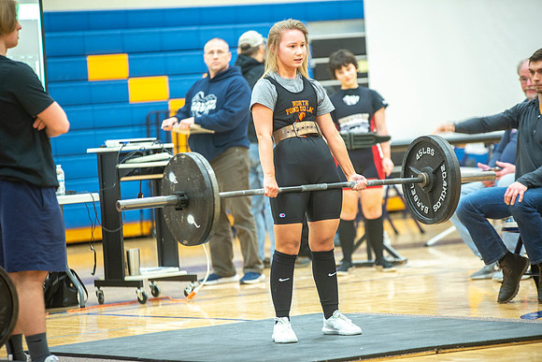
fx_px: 2786
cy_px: 181
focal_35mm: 185
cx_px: 271
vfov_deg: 7.4
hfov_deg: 11.1
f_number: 2.8
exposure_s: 1/100
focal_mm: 185
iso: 2000
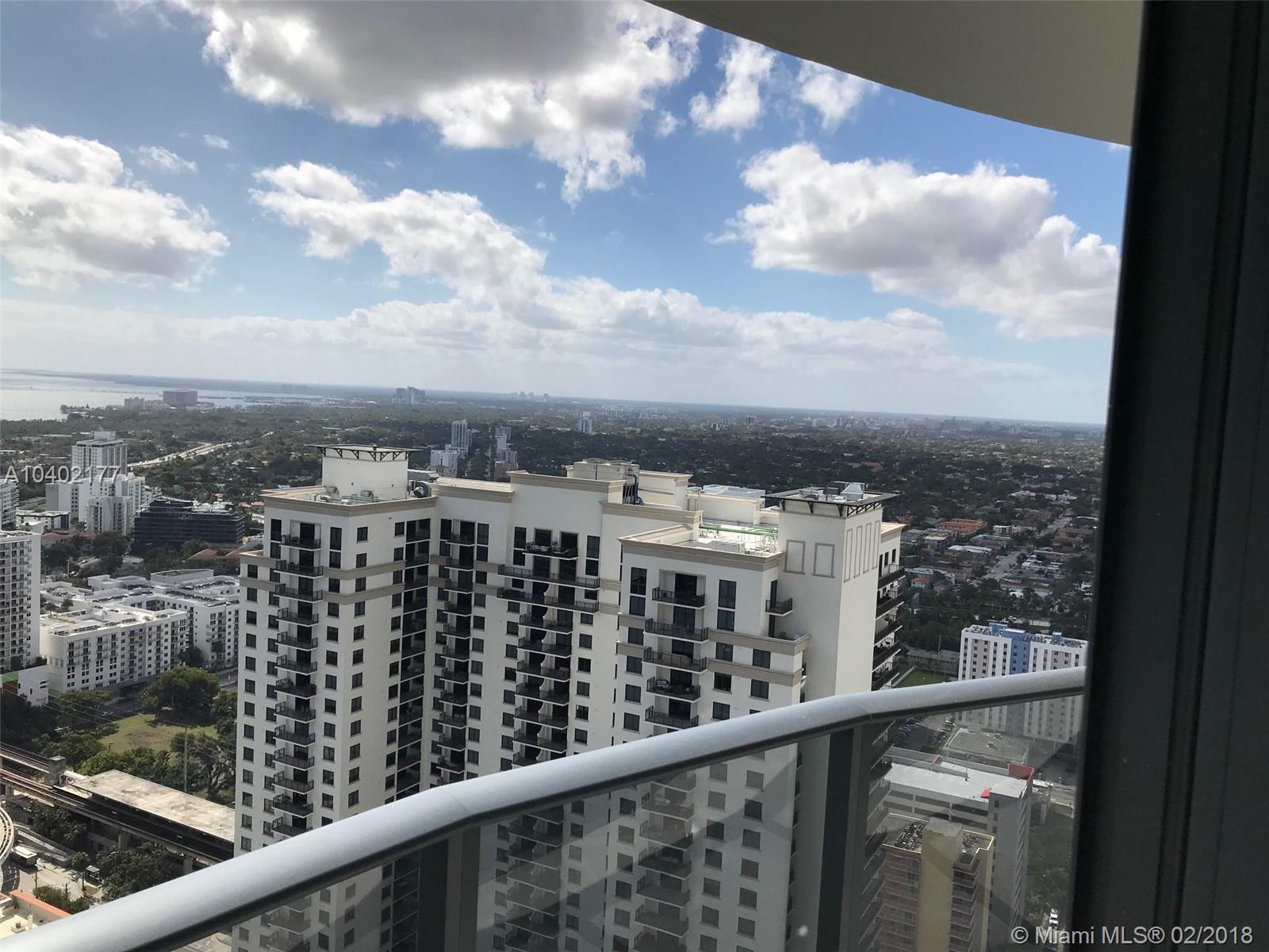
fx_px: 1026
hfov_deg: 63.4
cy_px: 476
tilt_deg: -4.6
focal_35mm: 28
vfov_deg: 49.7
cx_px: 634
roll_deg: -3.4
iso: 20
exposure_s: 1/5319
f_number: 1.8
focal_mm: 3.99
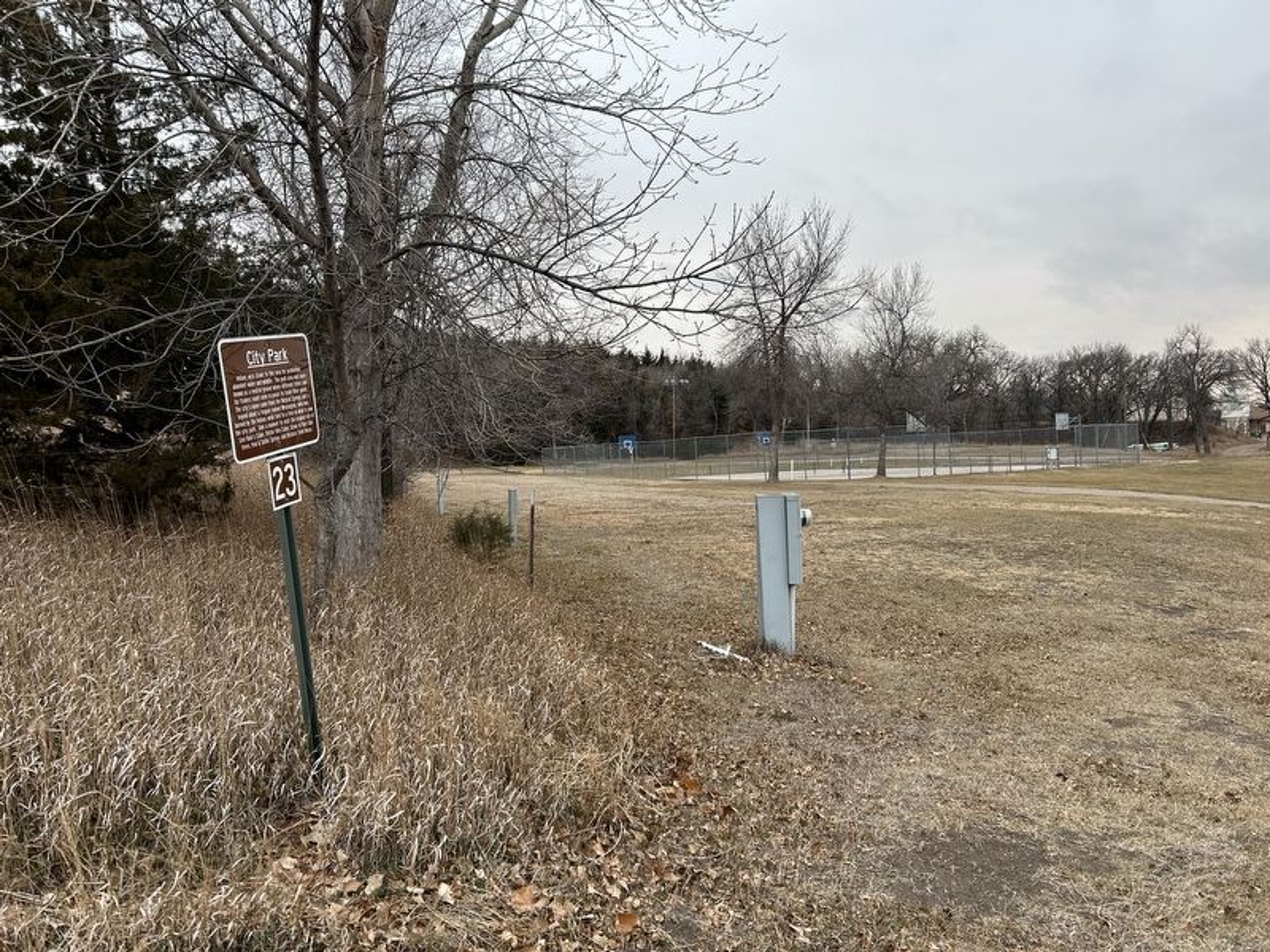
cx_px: 635
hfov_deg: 67.3
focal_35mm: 26
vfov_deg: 53.1
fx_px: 954
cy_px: 476
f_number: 1.5
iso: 40
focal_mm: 5.7
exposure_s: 1/218
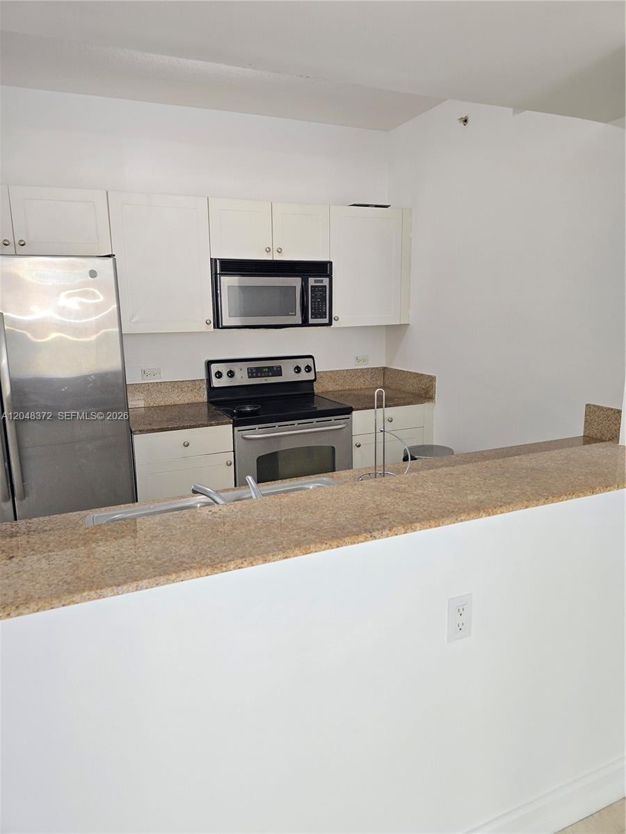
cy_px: 417
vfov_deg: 73.9
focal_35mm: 23
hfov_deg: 58.9
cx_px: 313
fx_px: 555
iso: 80
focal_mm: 6.3
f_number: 1.7
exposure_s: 1/60
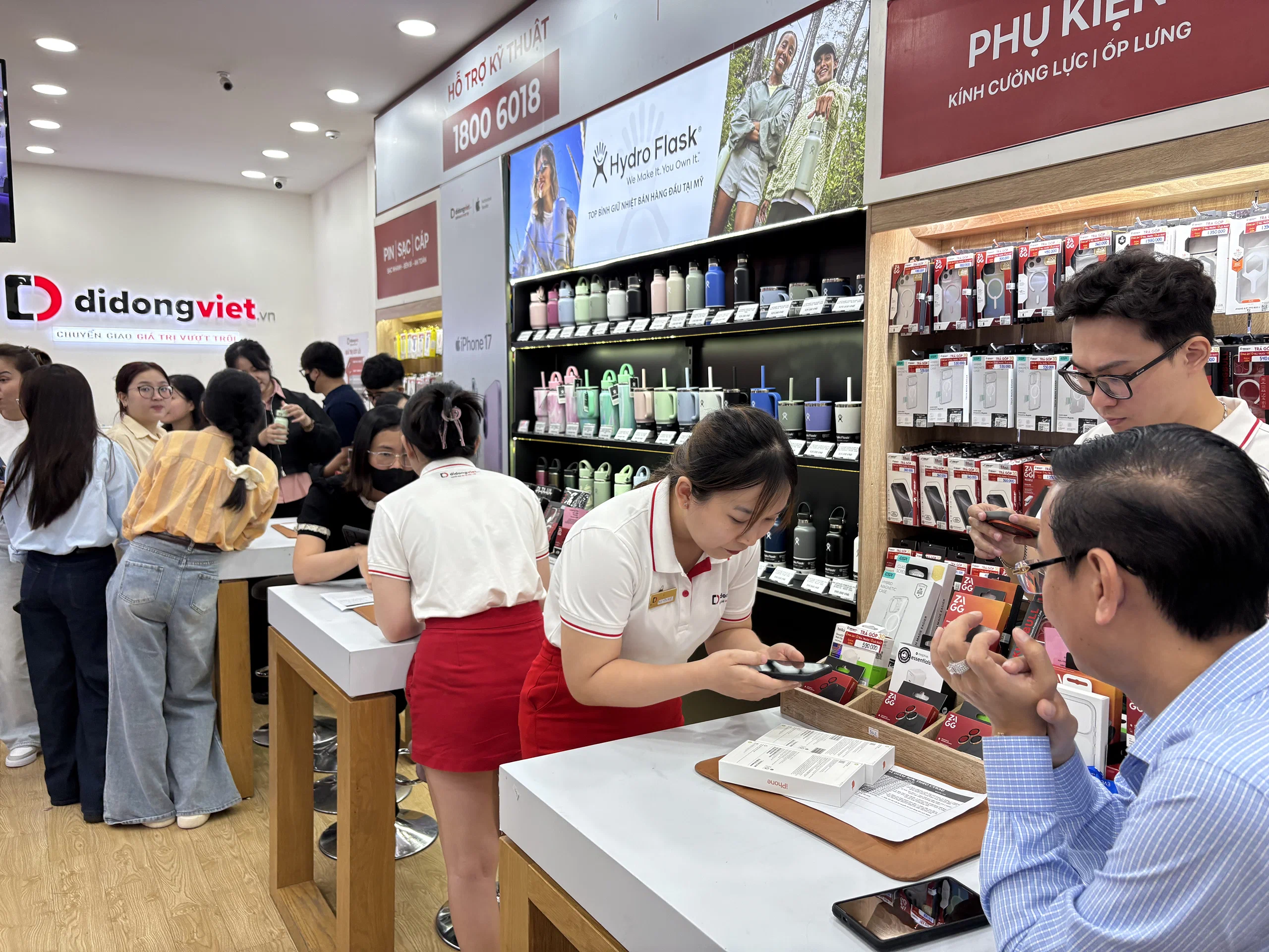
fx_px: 953
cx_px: 634
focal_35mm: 26
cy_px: 476
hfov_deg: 67.3
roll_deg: -0.7
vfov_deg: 53.1
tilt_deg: -7.7
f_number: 1.6
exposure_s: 1/100
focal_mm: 5.96
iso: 100
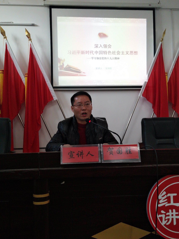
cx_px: 90
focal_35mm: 26
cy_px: 120
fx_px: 179
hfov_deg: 53.1
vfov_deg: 67.3
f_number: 2
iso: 160
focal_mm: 3.88
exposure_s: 1/50
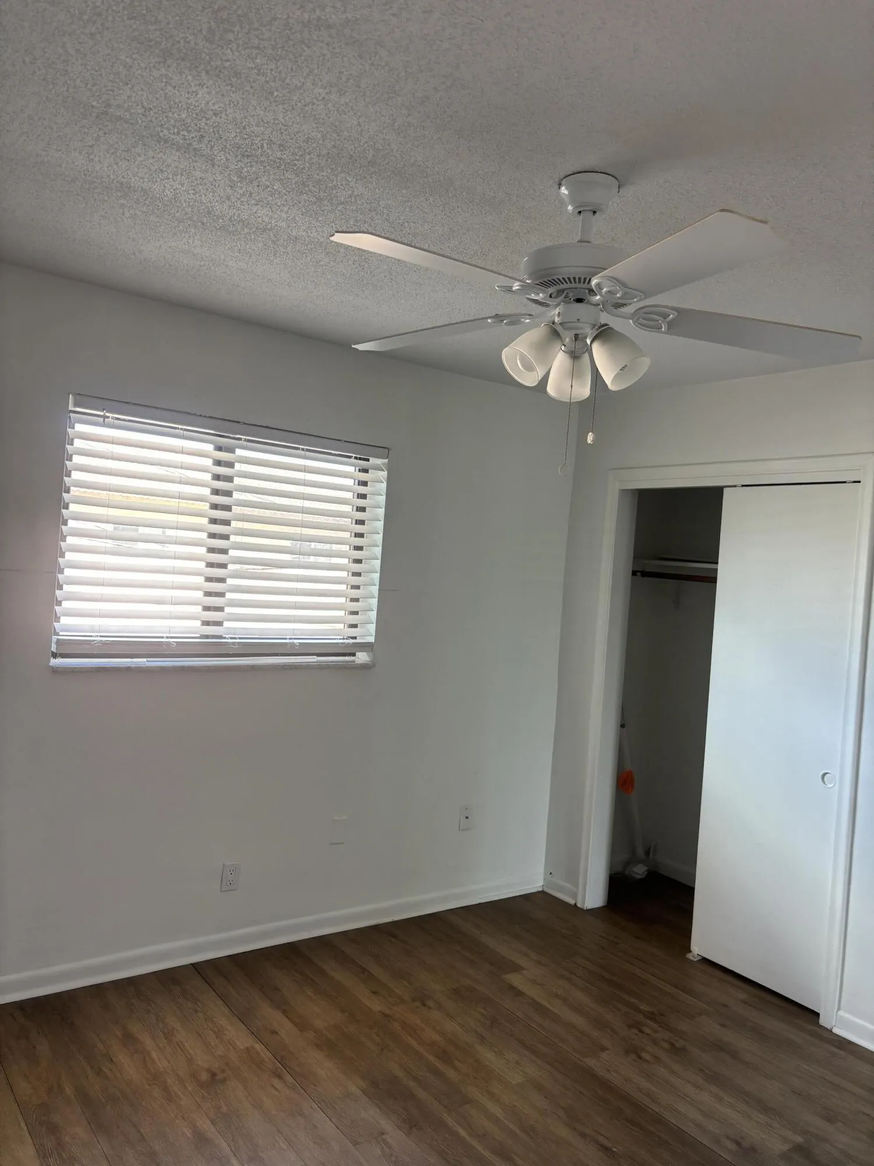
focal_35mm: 26
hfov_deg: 53.1
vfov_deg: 67.3
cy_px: 583
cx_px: 437
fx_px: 875
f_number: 1.6
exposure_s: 1/60
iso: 80
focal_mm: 5.96
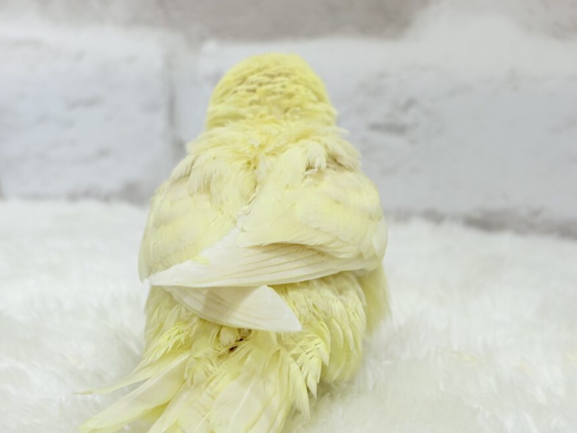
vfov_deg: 20.7
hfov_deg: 27.4
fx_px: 1183
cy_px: 220
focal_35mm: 71
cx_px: 295
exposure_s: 1/50
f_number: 1.6
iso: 25
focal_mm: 5.96
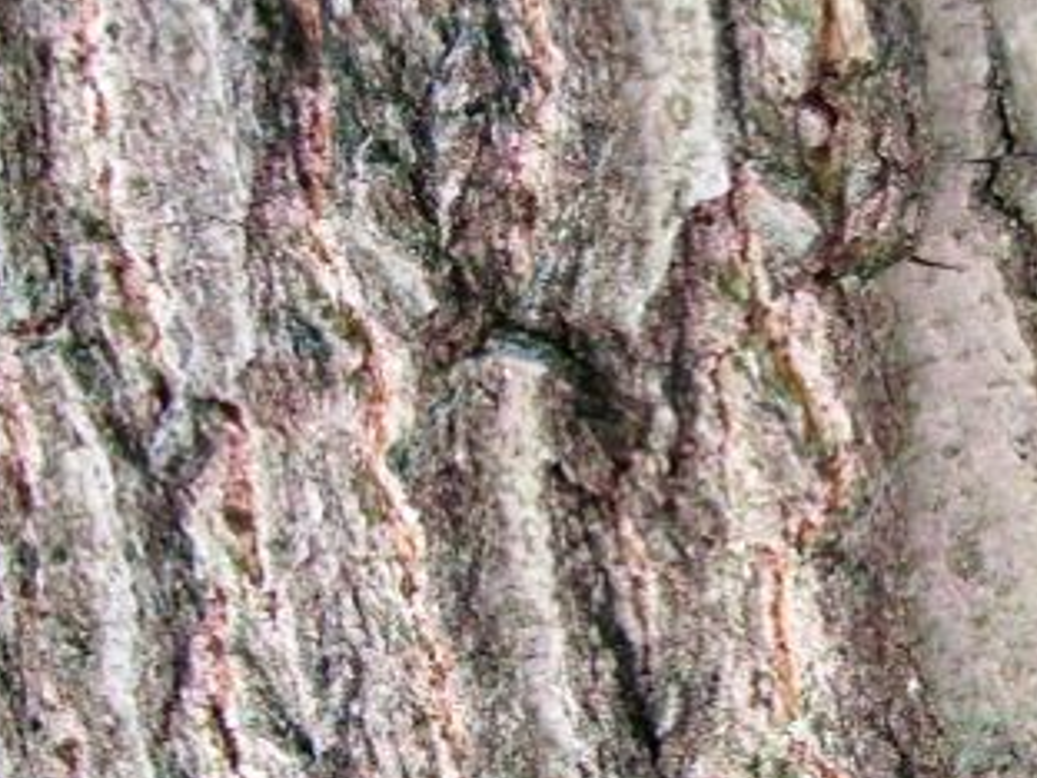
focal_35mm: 76
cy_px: 455
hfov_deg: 24.8
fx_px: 2277
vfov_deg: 19.4
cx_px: 961
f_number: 2.7
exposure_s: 1/20
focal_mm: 6
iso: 160
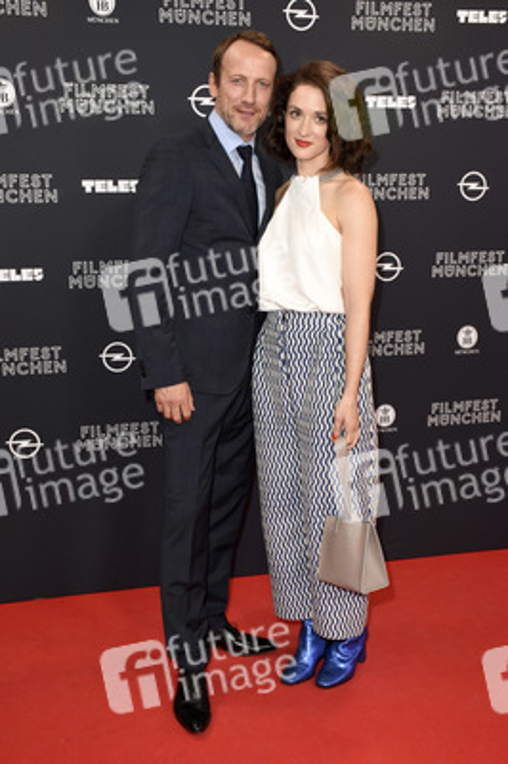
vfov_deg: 49.6
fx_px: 827
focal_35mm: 39
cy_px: 382
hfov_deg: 34.2
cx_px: 254
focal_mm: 26
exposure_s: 1/100
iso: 400
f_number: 6.3
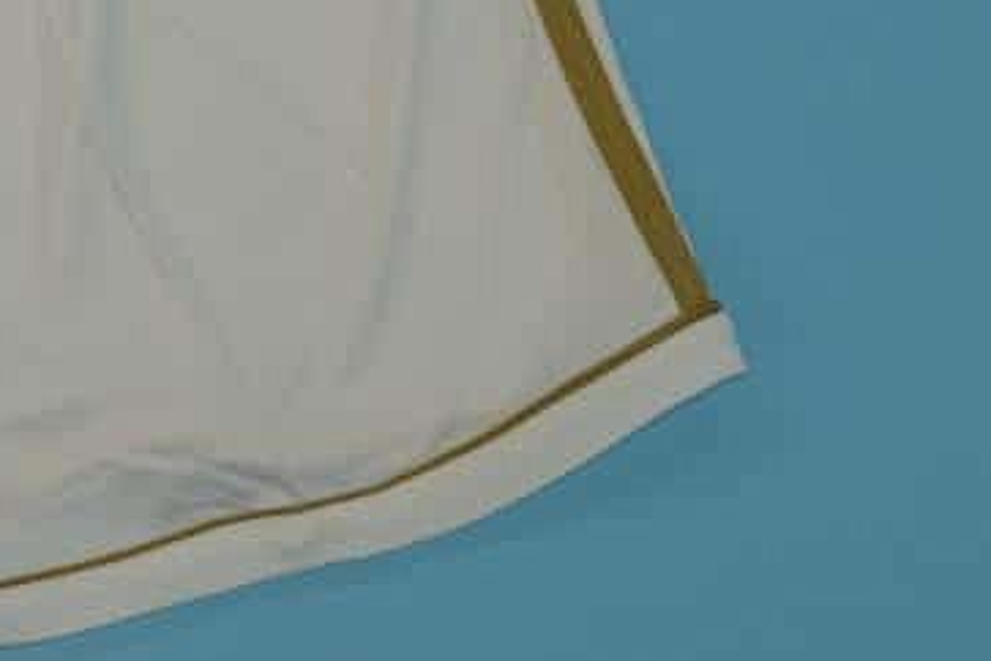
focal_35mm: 107
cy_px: -202
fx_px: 2945
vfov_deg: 12.4
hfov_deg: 18.0
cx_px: -254
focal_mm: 24
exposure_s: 1/100
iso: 200
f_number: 7.1
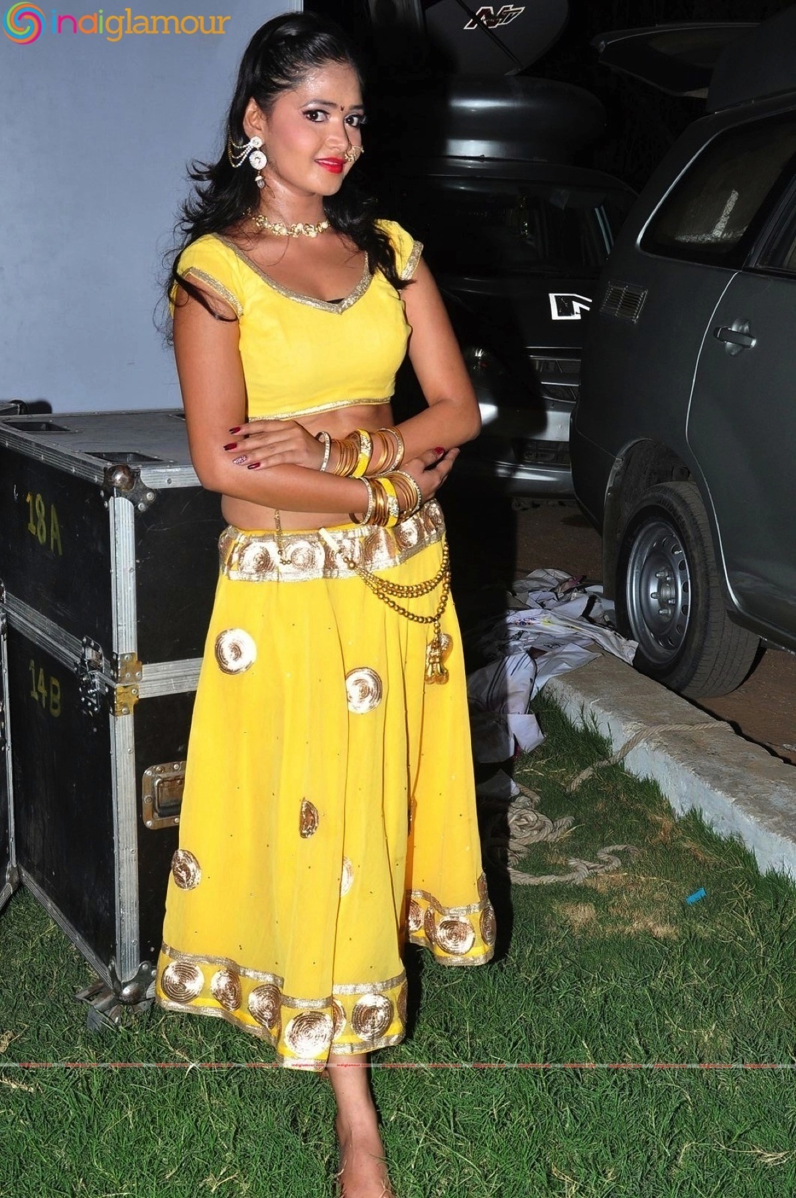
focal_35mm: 45
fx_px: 1496
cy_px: 599
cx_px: 398
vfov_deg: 43.6
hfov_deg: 29.8
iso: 500
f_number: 10
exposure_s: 1/125
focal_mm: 30
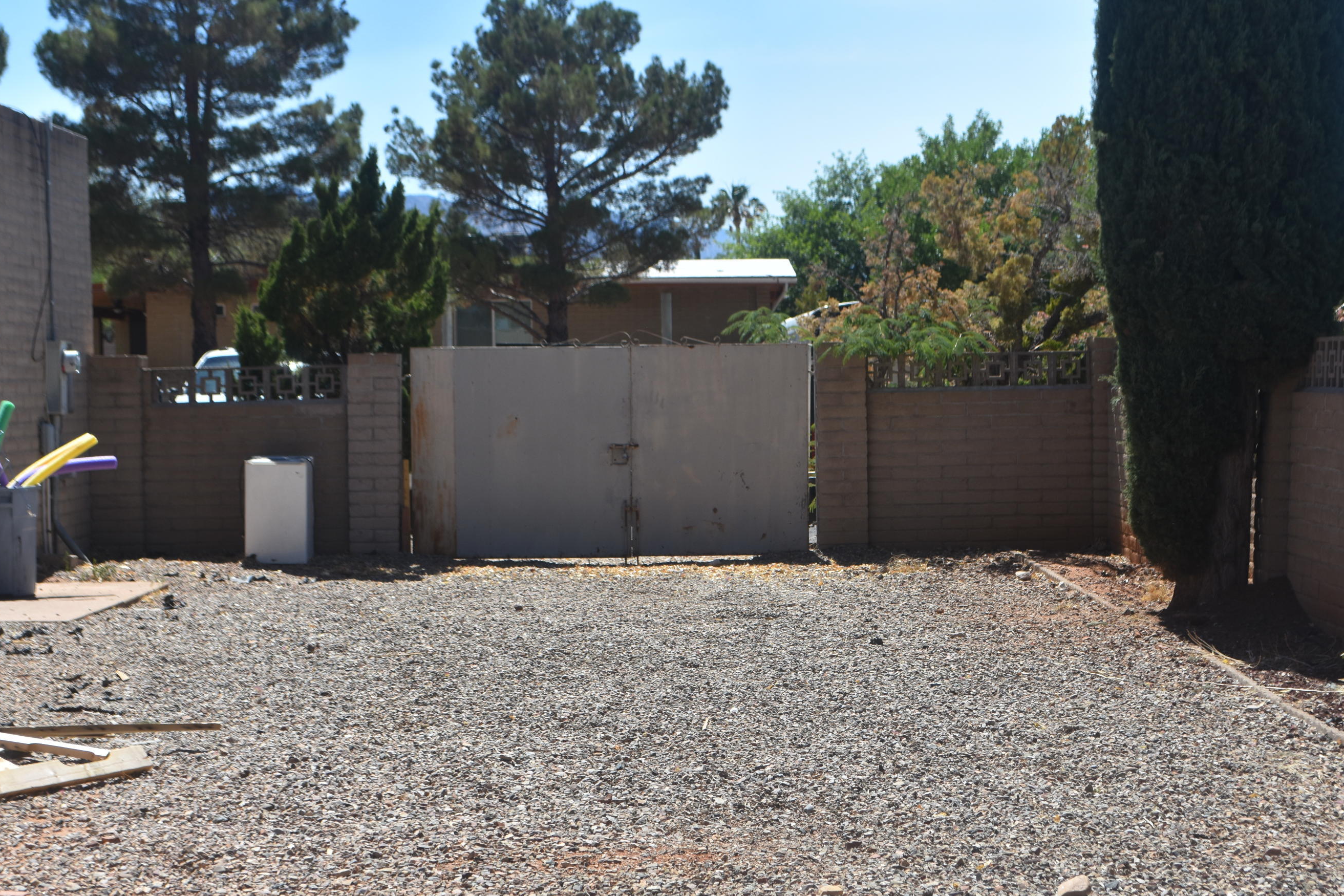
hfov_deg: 28.1
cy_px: 492
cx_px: 753
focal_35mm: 72
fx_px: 2688
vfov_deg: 18.9
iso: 200
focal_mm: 42
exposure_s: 1/500
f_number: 8
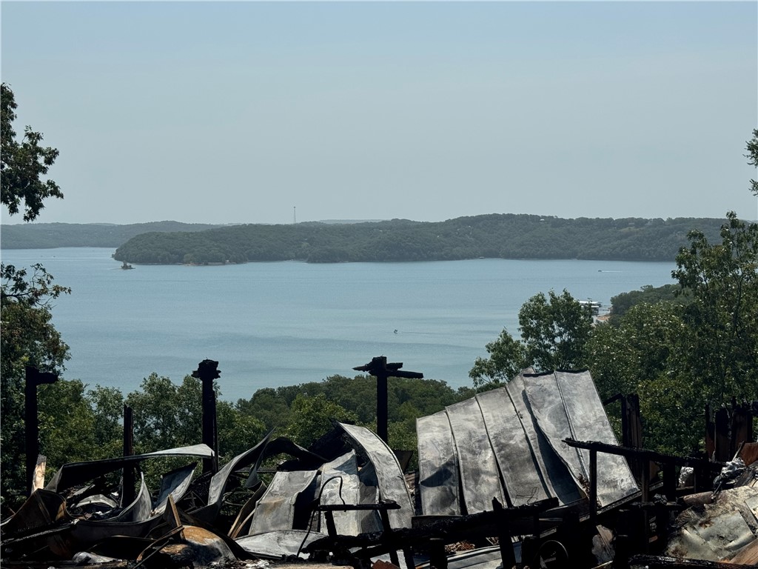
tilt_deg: -4.1
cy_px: 284
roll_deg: -0.2
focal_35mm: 48
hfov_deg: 39.7
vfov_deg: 30.3
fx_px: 1051
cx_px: 379
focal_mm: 6.76
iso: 64
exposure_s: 1/10526
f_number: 1.78
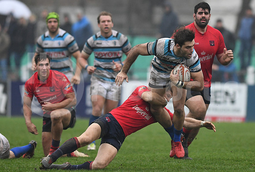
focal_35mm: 450
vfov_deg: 3.1
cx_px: 128
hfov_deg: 4.6
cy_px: 86
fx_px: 3196
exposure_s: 1/1000
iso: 2000
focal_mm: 300
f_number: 2.8
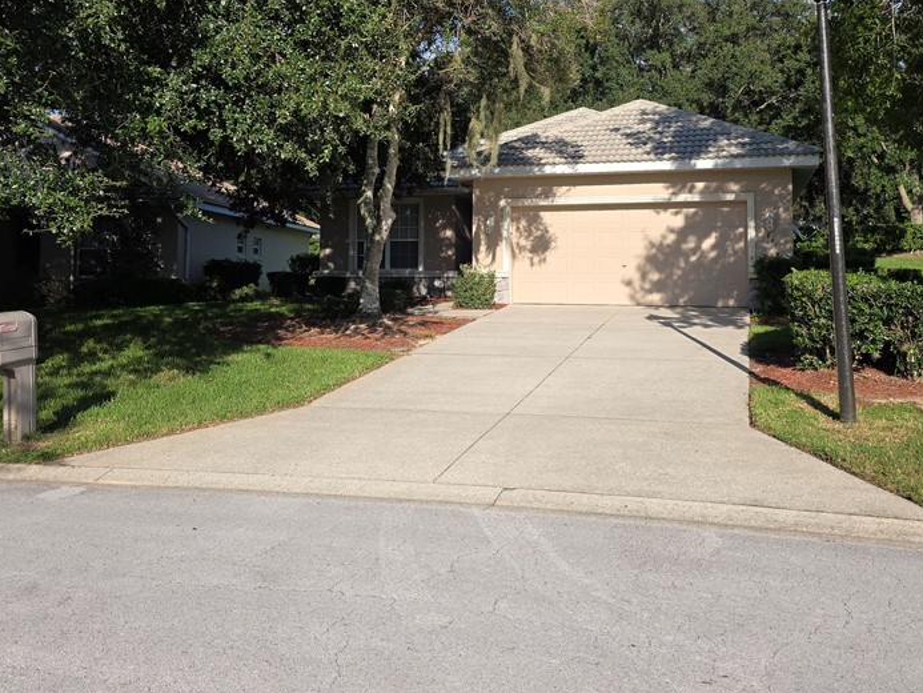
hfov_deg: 53.9
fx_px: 907
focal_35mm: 34
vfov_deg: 41.2
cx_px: 470
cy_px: 228
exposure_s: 1/763
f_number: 1.7
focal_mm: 6.25
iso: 12
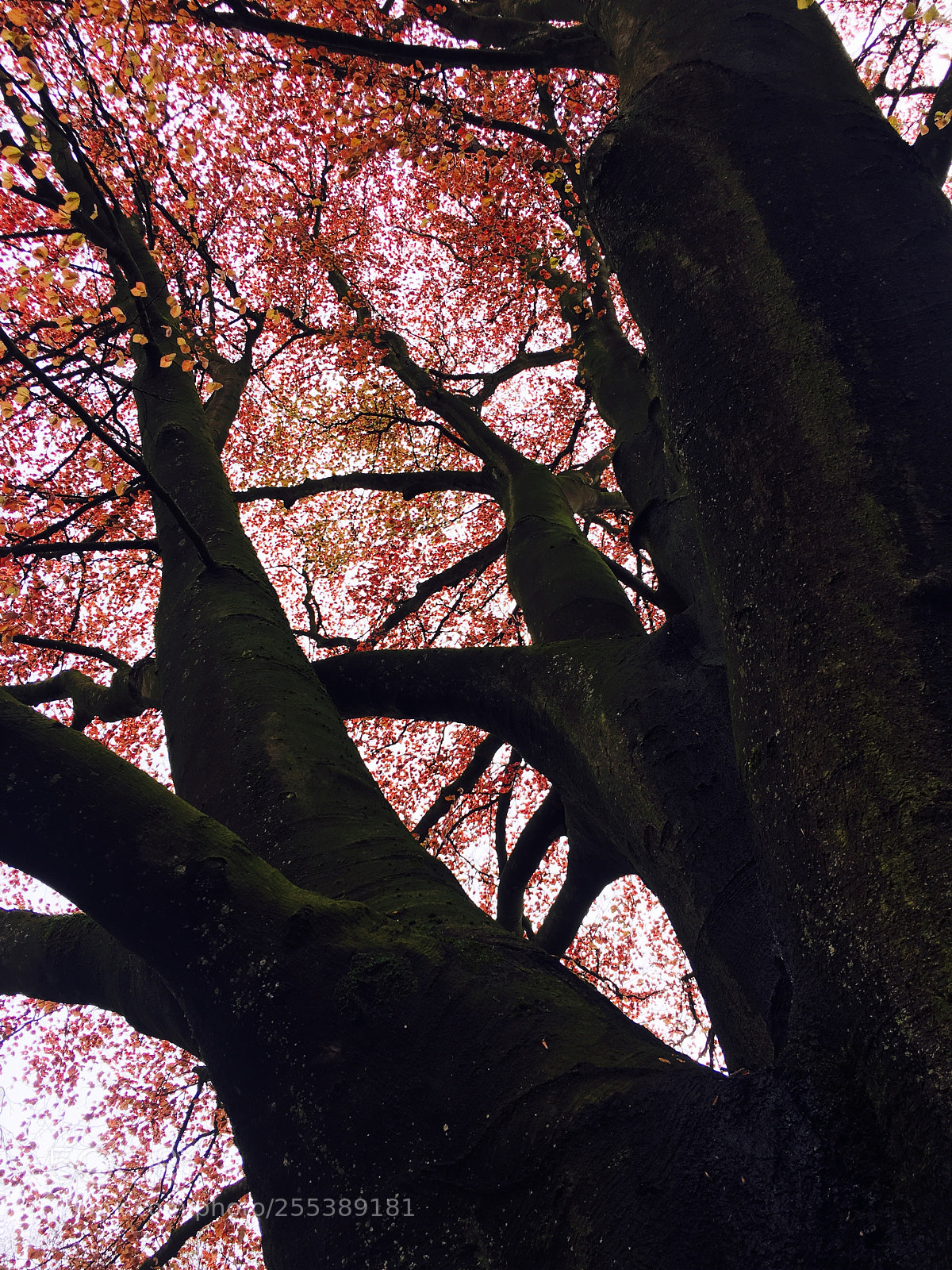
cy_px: 635
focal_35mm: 29
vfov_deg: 61.7
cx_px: 476
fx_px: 1063
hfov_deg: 48.2
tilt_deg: +68.6
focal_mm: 4.15
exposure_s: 1/277
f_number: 2.2
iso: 25
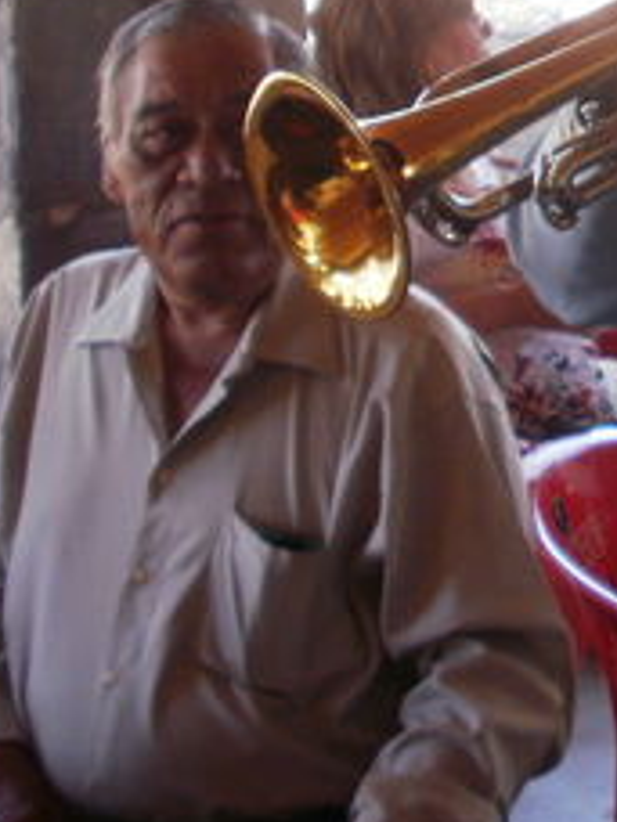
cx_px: 1043
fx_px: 2400
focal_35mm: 101
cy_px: -22
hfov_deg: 13.4
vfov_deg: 18.9
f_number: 3.5
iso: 100
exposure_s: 1/50
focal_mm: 6.3
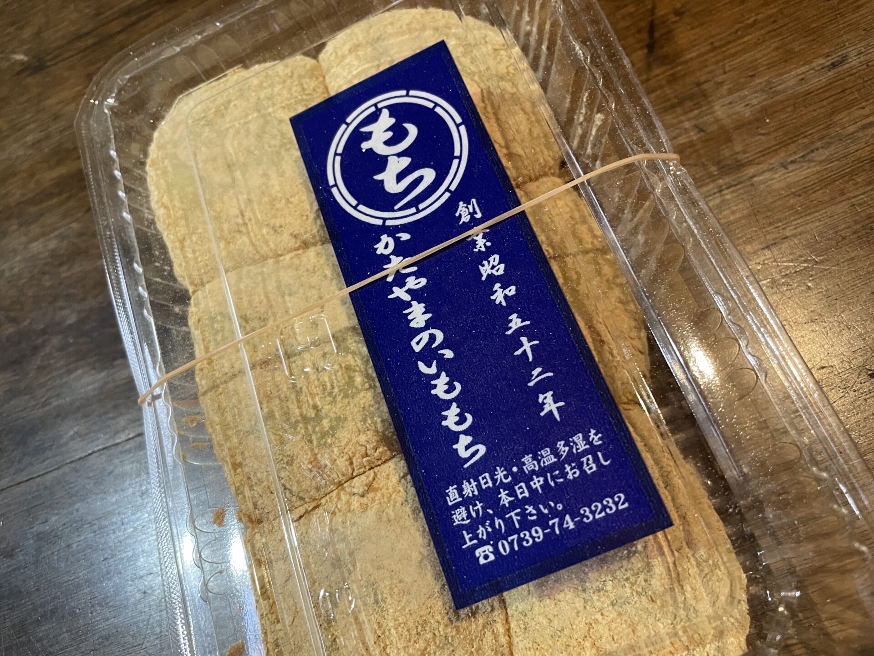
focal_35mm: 26
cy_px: 328
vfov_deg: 53.1
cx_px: 437
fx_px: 656
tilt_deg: -69.8
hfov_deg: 67.3
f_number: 1.6
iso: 500
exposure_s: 1/54
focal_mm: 4.2
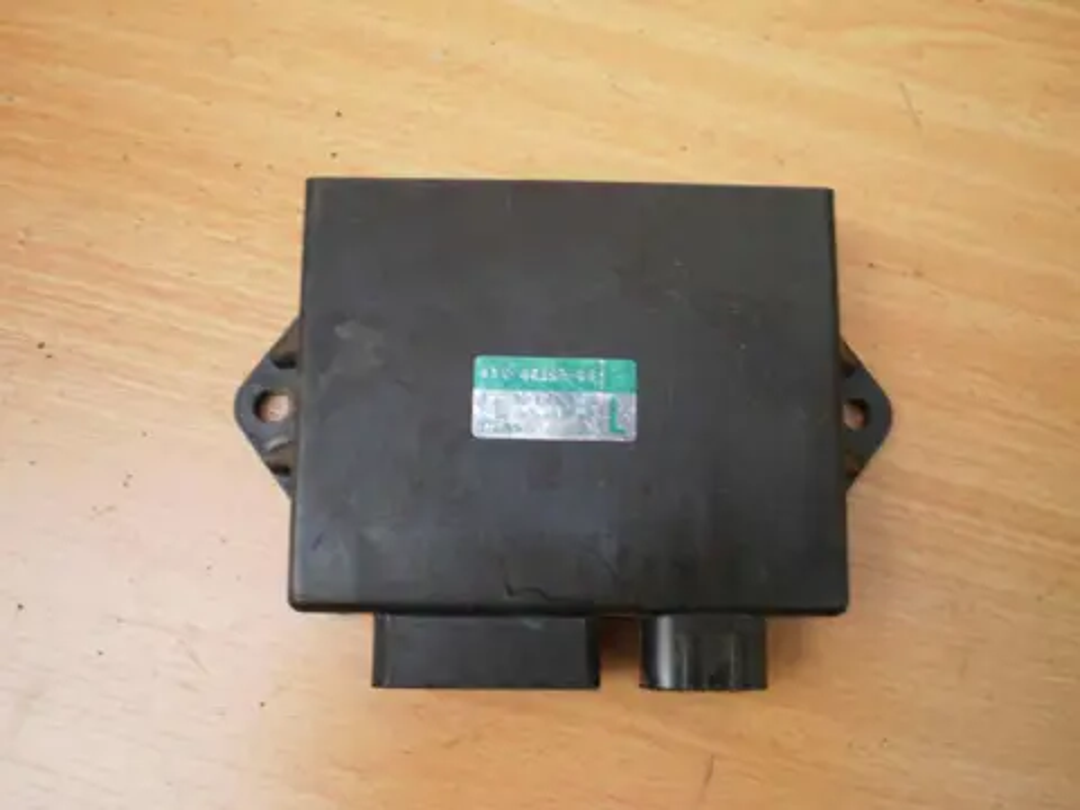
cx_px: 540
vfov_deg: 39.7
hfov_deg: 51.4
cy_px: 405
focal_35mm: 36
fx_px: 1123
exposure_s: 1/40
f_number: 3.1
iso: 64
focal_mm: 6.3
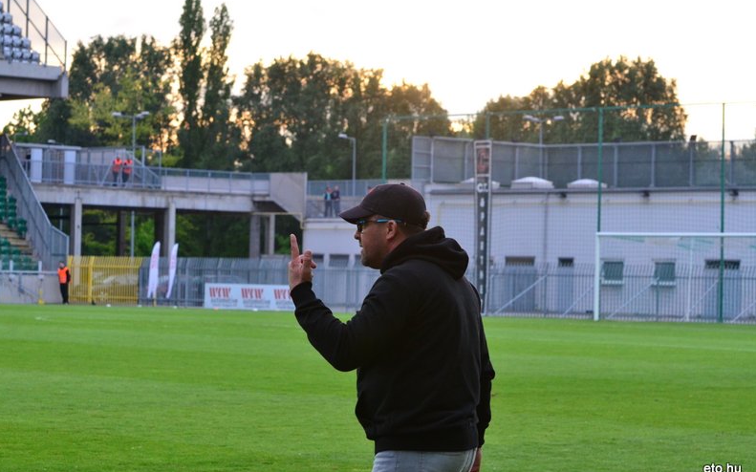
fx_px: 2225
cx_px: 378
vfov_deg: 12.1
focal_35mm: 108
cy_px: 239
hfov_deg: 19.3
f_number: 6.3
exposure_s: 1/400
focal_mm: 70
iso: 1600
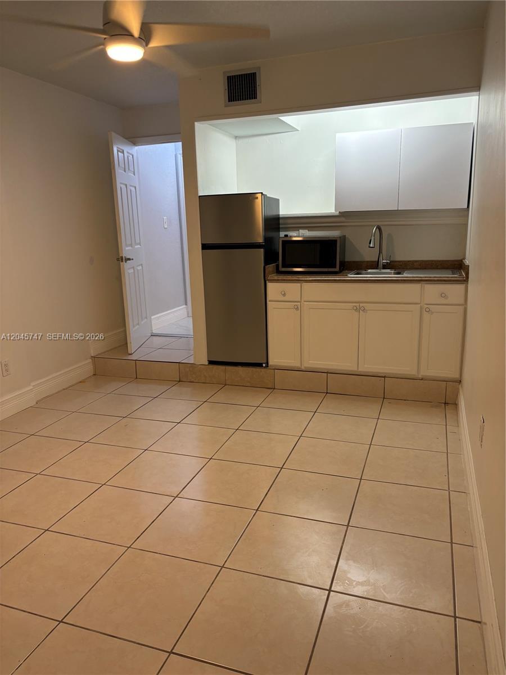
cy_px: 338
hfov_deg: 53.1
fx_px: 507
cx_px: 253
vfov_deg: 67.3
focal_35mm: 26
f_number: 1.6
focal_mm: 5.96
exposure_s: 1/60
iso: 100
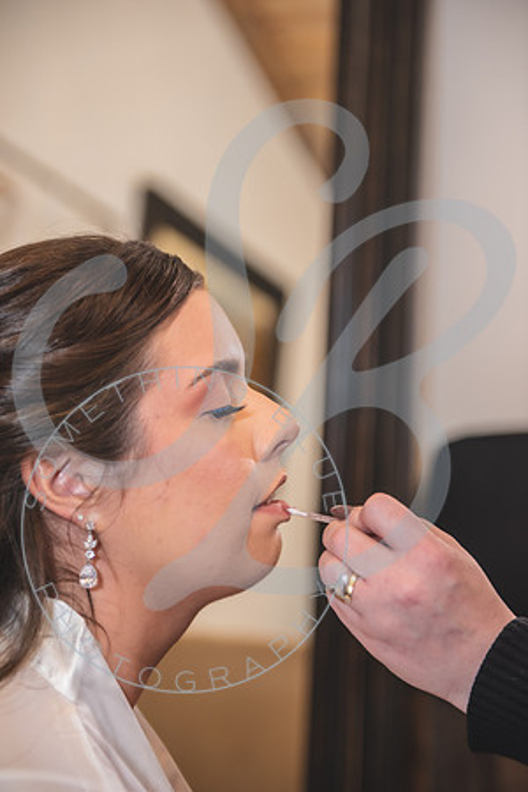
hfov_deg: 19.5
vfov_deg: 28.8
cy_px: 396
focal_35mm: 70
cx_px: 264
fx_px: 1540
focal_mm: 70
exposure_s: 1/125
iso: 800
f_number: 2.8
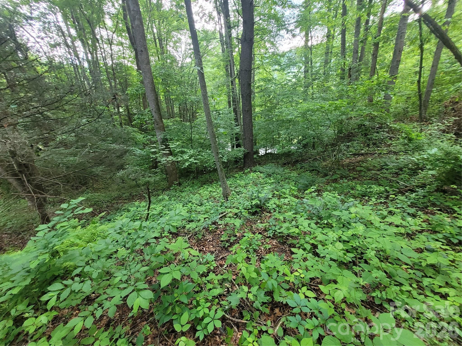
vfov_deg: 89.9
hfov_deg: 106.2
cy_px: 173
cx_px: 231
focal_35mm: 13
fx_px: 174
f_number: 2.2
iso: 160
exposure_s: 1/60
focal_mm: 1.74
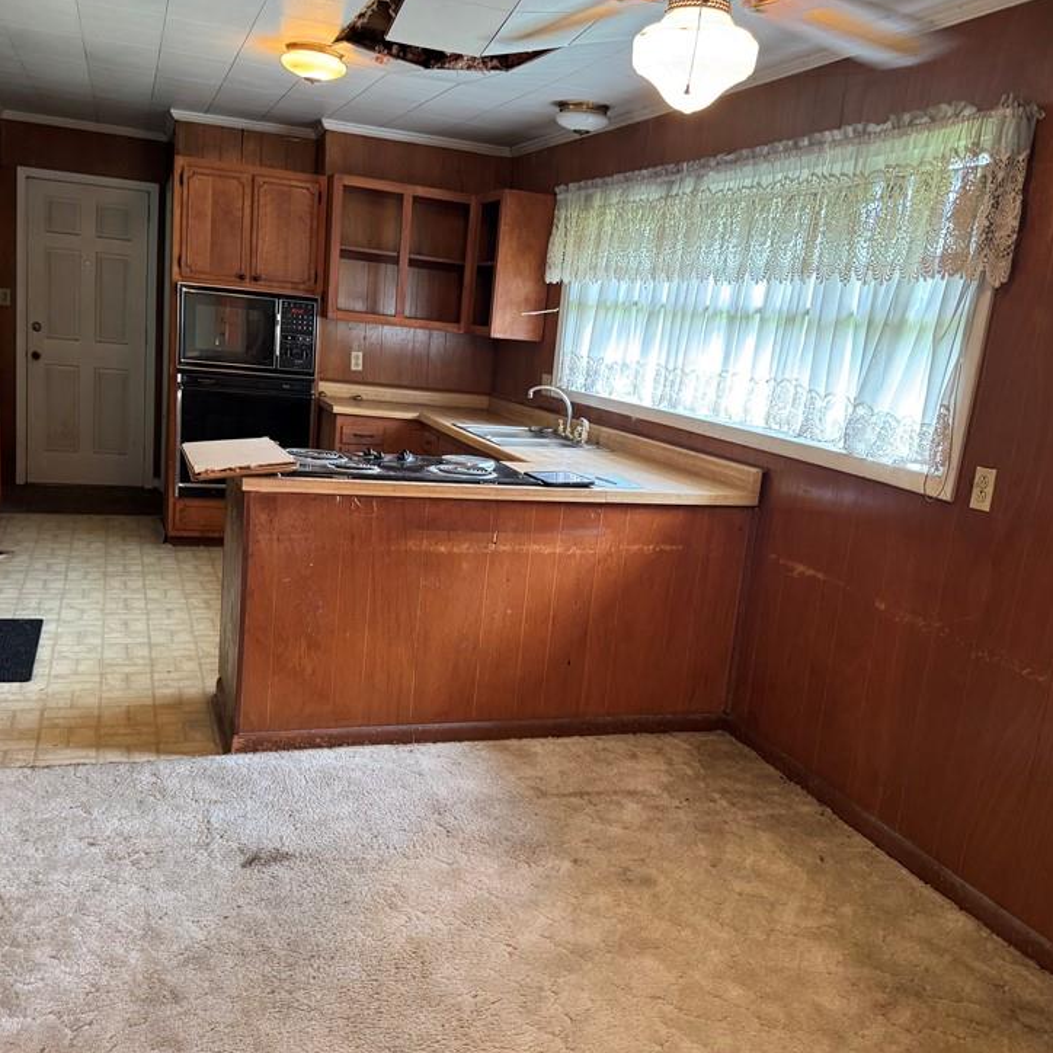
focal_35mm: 30
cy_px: 542
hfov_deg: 54.0
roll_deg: -5.9
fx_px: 1032
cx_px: 477
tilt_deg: -13.9
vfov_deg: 54.0
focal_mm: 6.76
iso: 250
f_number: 1.78
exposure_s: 1/60
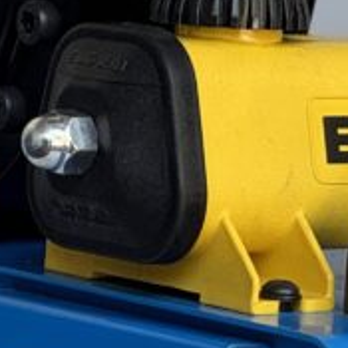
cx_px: 461
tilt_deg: -6.1
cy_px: 147
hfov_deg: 4.4
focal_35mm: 398
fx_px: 4527
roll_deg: -0.9
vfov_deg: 4.4
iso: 80
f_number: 2.8
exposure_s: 1/99
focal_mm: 9
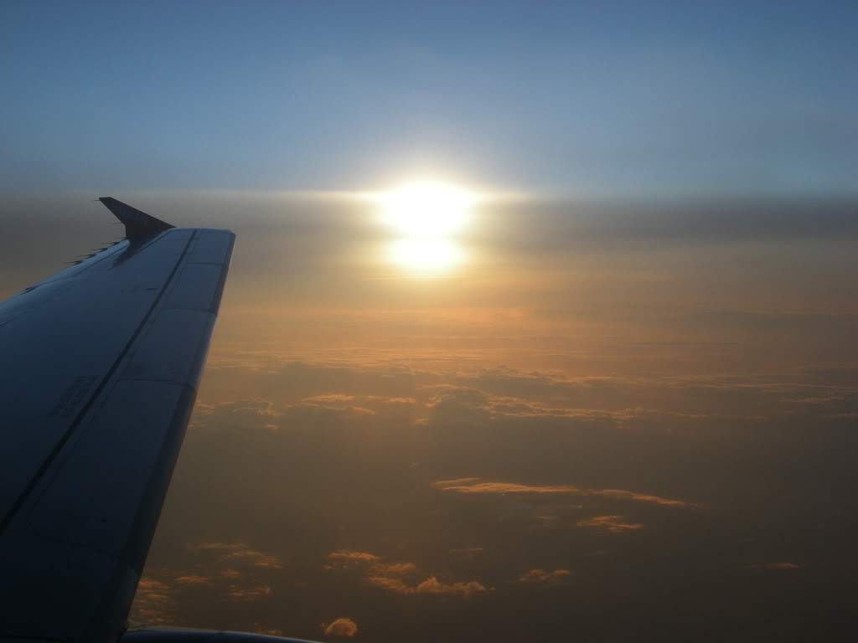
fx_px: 1388
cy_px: 322
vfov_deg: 26.1
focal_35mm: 56
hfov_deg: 34.3
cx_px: 429
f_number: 5.6
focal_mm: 9.3
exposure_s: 1/174
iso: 50
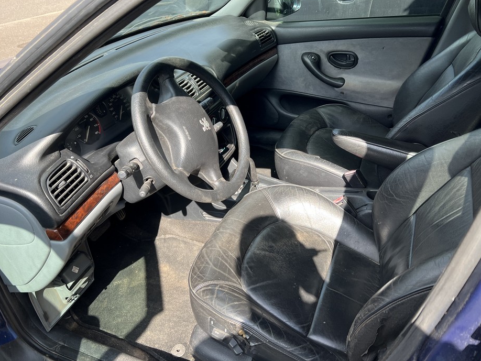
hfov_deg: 61.6
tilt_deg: -31.2
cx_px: 233
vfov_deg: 48.2
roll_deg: +1.1
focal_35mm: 29
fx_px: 403
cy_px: 161
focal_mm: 5.7
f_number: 1.5
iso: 50
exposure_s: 1/488
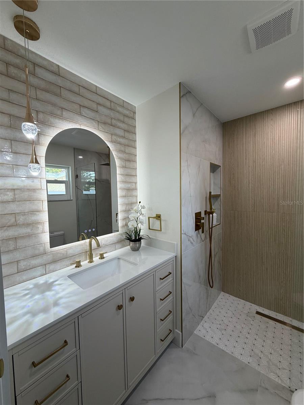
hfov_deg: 85.7
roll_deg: +1.2
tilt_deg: -2.8
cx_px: 152
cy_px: 202
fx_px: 164
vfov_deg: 102.1
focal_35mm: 14
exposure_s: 1/120
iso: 160
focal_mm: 2.22
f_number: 2.2
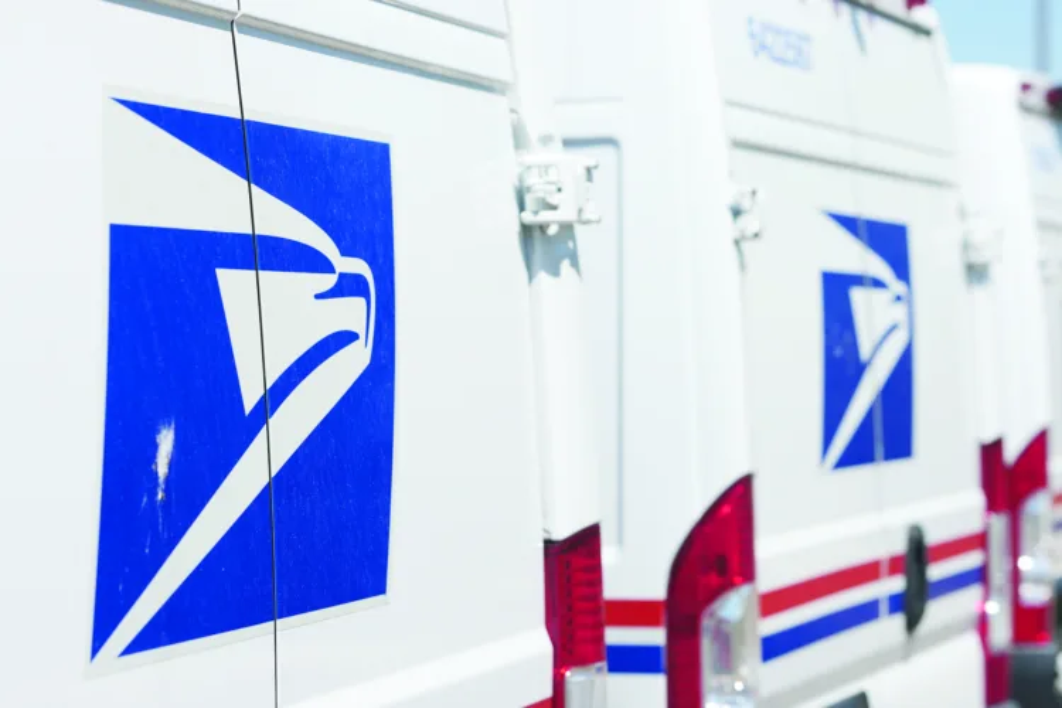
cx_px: 531
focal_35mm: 93
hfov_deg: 21.9
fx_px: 2743
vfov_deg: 14.7
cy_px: 354
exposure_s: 1/5000
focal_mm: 62
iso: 200
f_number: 2.8
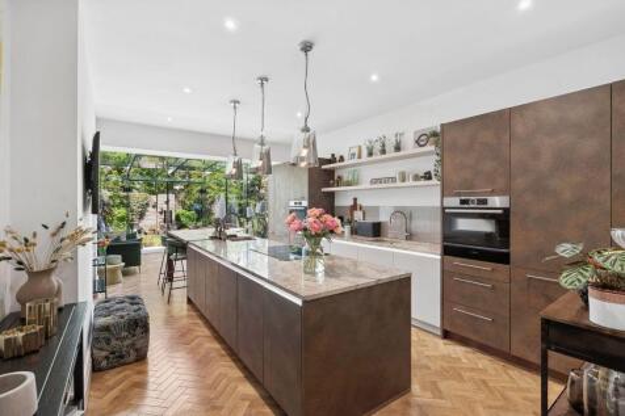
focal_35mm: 16
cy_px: 208
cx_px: 312
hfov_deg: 96.8
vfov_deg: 73.7
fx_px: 278
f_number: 8
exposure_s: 1/8
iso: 100
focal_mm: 16
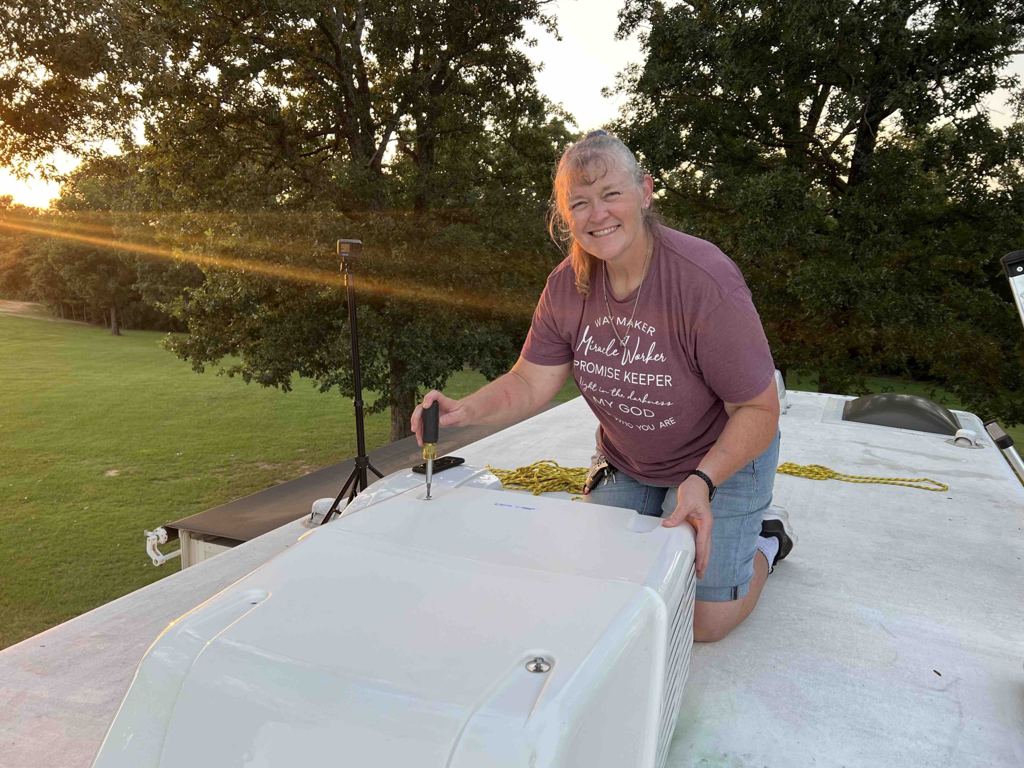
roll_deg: -0.9
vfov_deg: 51.4
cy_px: 383
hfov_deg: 65.3
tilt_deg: -8.7
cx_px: 505
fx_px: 799
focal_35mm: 27
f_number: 1.5
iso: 50
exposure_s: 1/121
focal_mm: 5.7
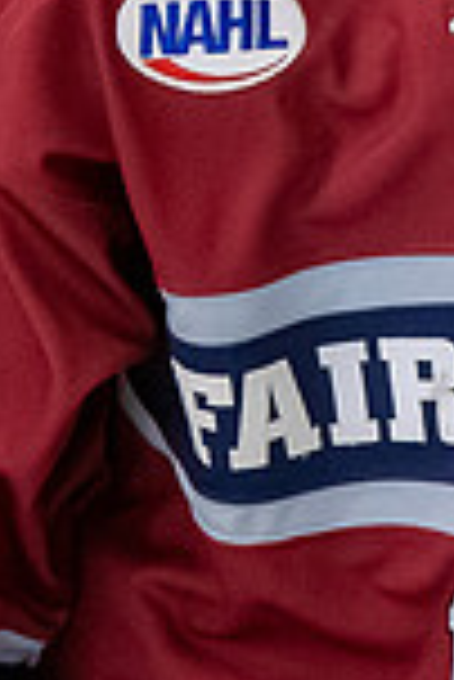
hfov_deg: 1.1
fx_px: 23552
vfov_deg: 1.6
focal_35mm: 1248
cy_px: -401
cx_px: 346
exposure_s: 1/800
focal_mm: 155
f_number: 3.5
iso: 2000
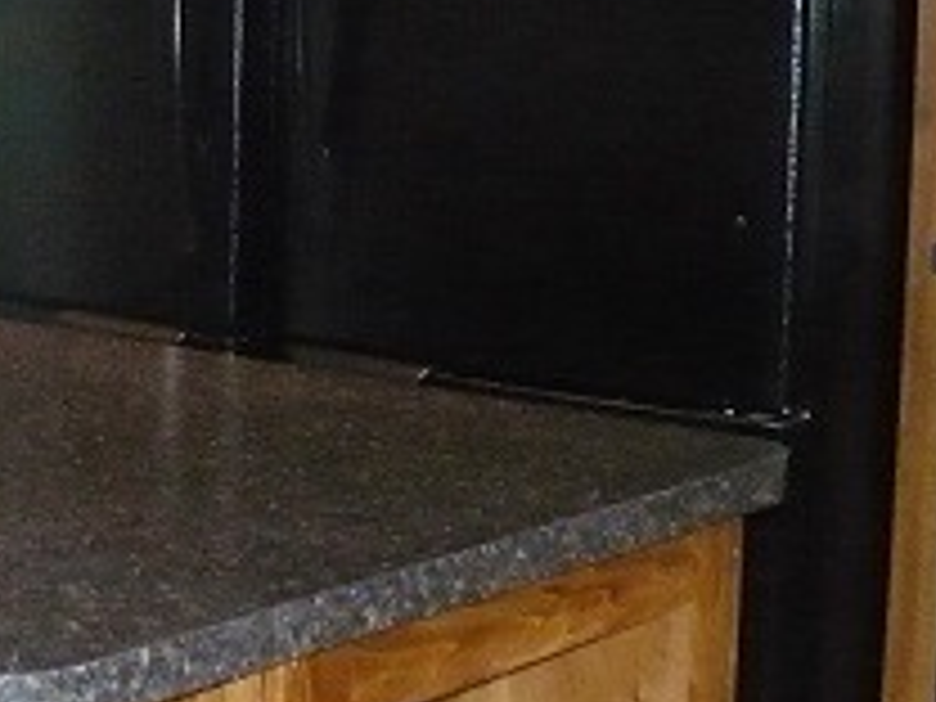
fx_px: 3083
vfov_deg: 12.9
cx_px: -94
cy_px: 144
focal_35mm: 114
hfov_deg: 16.7
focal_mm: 6.1
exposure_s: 1/30
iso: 640
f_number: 2.8
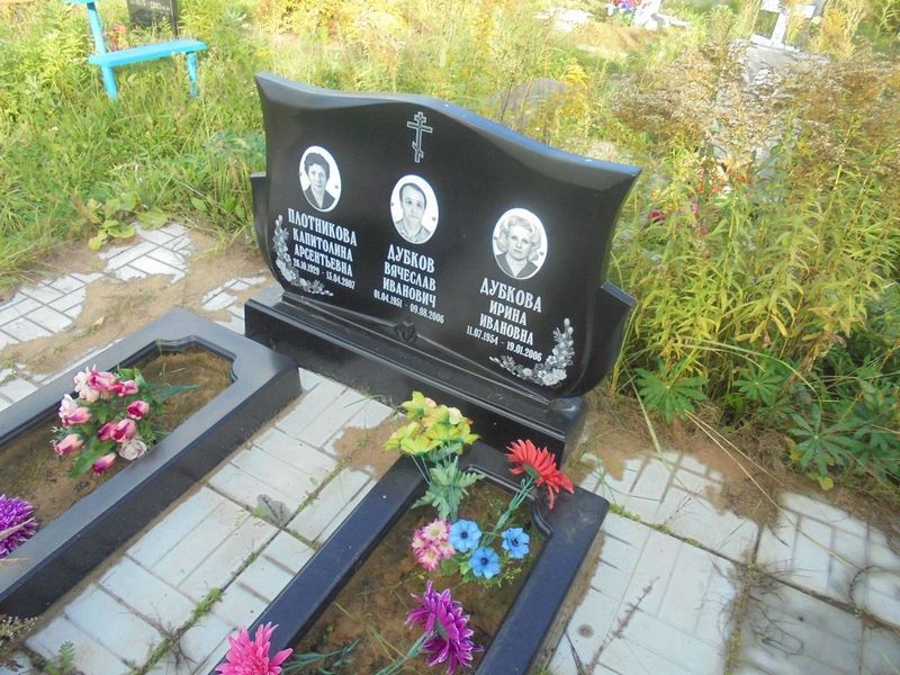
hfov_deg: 67.3
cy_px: 338
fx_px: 676
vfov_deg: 53.1
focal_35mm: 26
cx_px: 450
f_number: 3.5
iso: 250
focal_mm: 4.6
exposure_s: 1/250
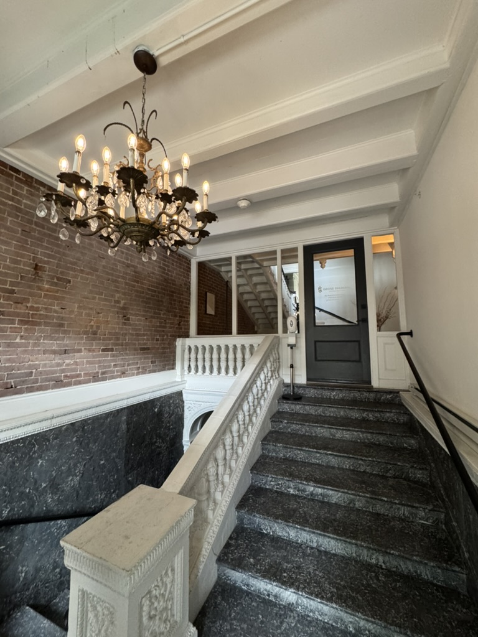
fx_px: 258
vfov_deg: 102.1
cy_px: 318
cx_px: 239
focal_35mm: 14
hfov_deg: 85.7
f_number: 2.2
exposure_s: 1/60
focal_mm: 2.22
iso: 500
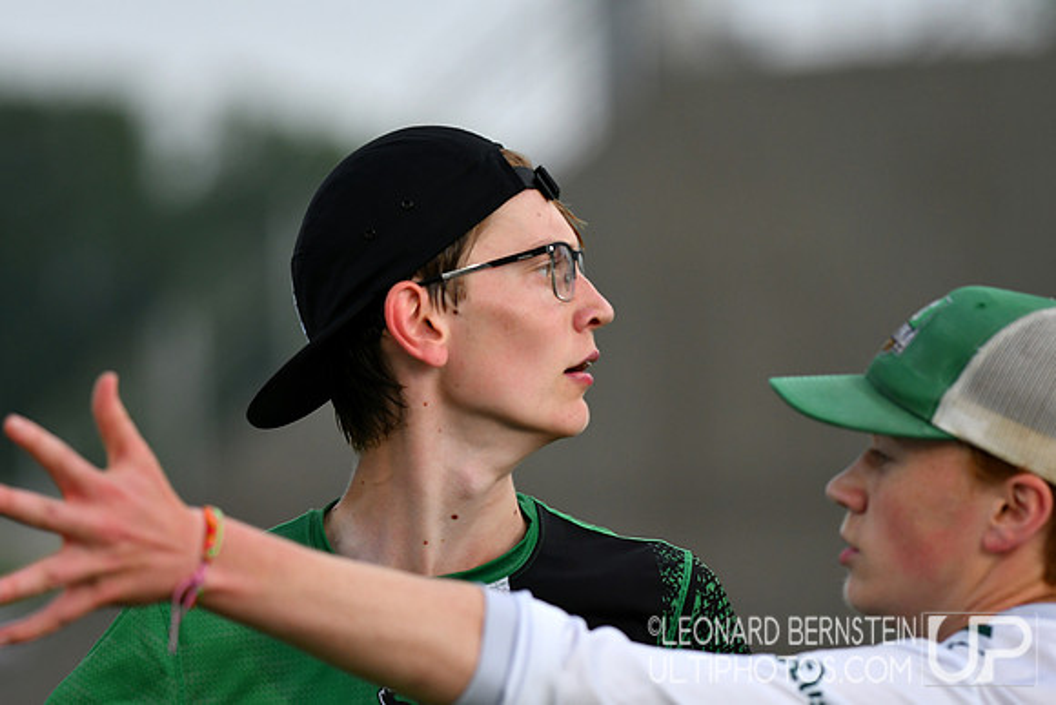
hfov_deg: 4.6
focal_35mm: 450
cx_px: 528
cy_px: 352
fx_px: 13202
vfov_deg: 3.1
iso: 800
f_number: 4
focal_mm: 300
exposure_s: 1/3200
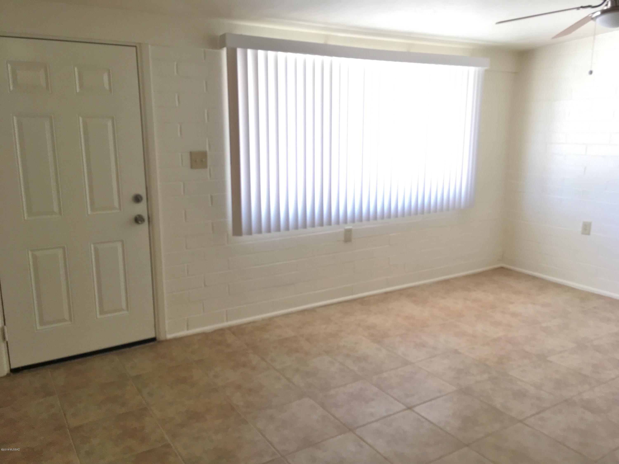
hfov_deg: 61.7
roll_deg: -1.3
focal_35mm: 29
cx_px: 310
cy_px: 232
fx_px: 519
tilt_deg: -12.1
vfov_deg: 48.2
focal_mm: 4.15
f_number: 2.2
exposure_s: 1/30
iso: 50
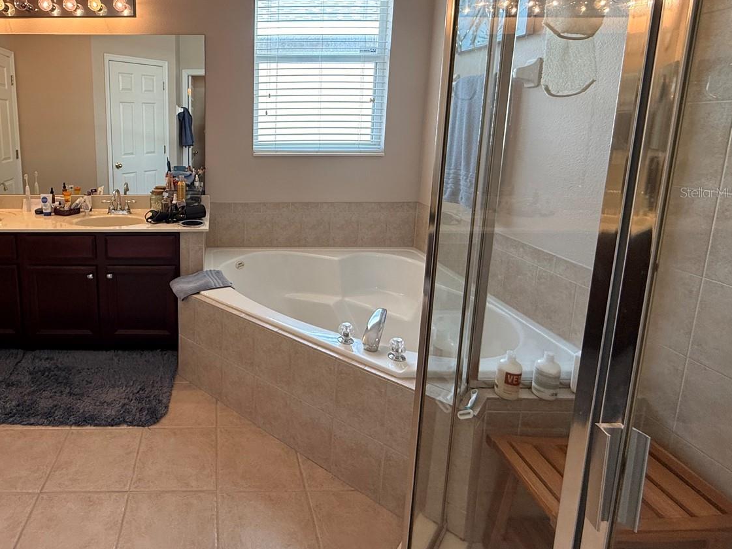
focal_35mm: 20
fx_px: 423
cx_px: 219
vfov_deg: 64.6
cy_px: 192
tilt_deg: -9.2
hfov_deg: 77.9
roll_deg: -0.2
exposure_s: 1/120
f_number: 2.2
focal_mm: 2.22
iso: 125
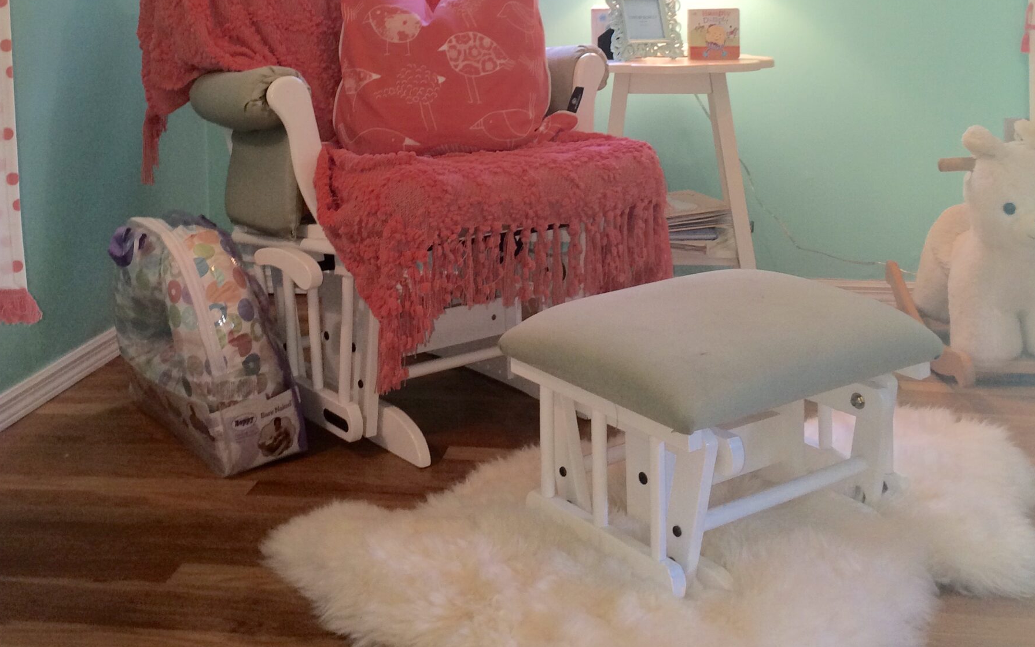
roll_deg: +0.8
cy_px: 28
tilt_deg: -3.2
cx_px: 483
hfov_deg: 45.2
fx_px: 1241
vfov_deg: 27.8
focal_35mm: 44
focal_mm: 4.15
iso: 64
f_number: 2.2
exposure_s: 1/30
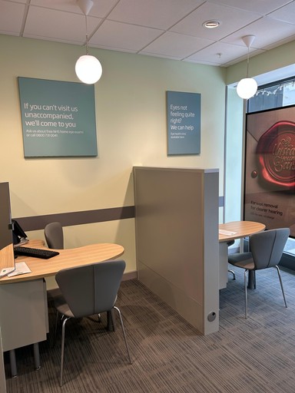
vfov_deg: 67.3
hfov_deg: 53.1
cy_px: 196
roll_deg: +1.8
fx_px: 295
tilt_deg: -6.8
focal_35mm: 26
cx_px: 148
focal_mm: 5.7
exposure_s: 1/100
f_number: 1.5
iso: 32
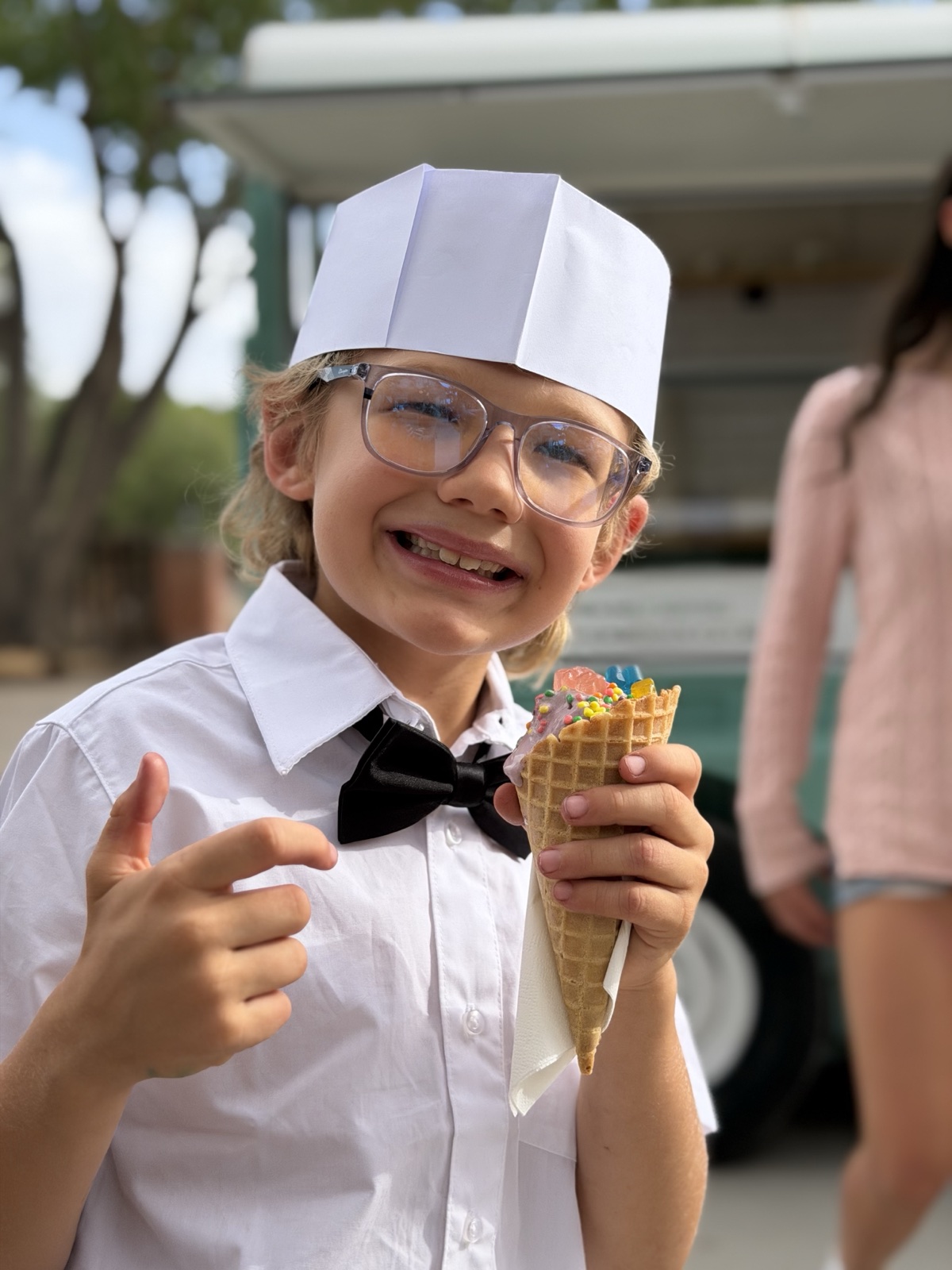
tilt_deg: -3.6
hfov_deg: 30.3
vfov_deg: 39.7
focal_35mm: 48
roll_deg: -0.6
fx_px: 1760
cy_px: 635
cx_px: 476
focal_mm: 6.76
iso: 100
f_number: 1.78
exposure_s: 1/1642
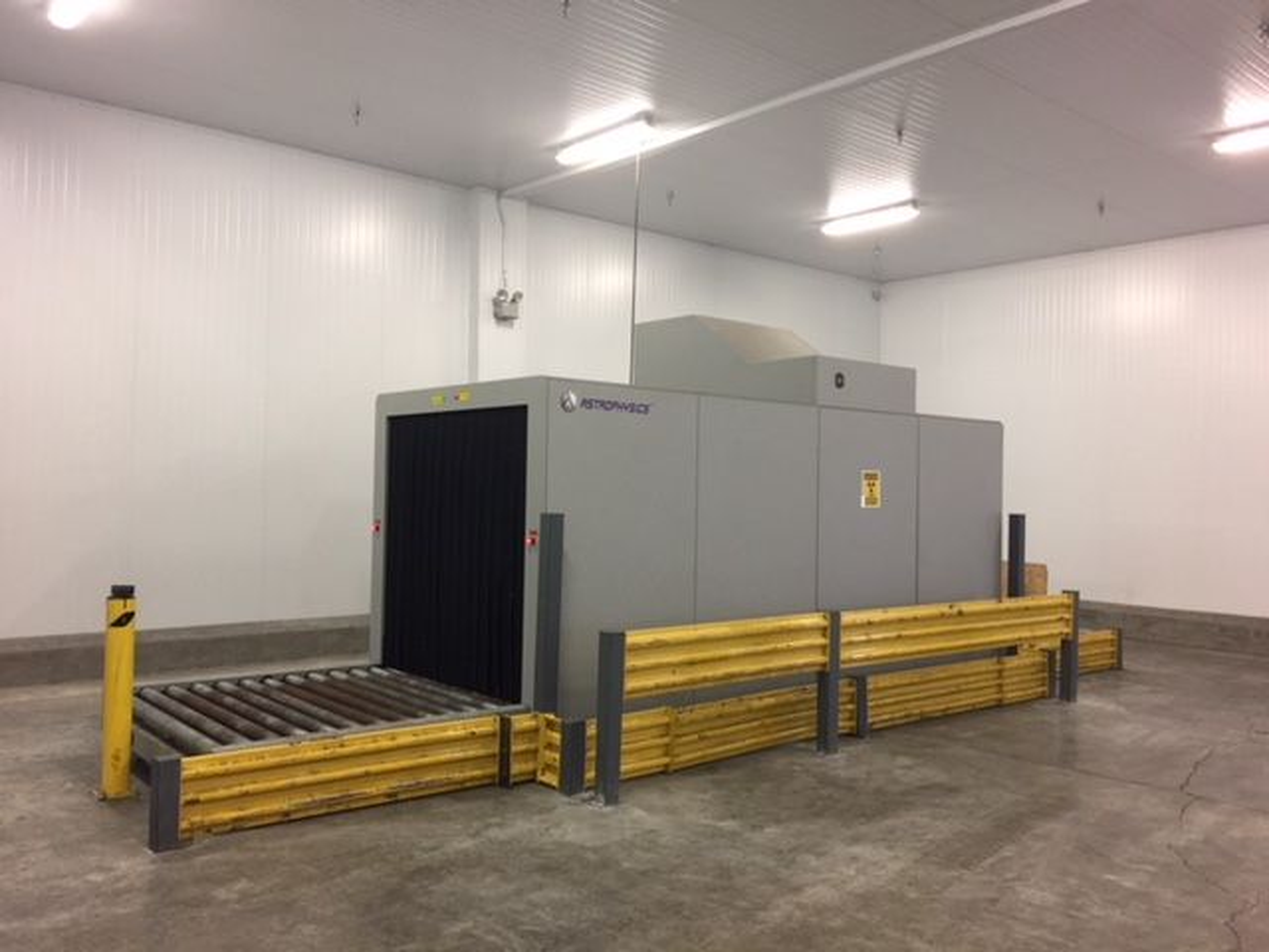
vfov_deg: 48.2
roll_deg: -2.3
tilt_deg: +0.6
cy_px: 476
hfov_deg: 61.7
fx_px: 1063
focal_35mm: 29
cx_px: 634
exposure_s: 1/15
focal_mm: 4.15
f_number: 2.2
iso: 100
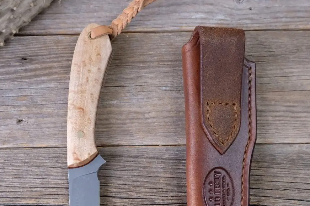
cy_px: 157
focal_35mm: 49
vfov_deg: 27.1
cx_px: 163
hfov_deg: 40.3
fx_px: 422
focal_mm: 18
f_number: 6.4
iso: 640
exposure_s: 1/60
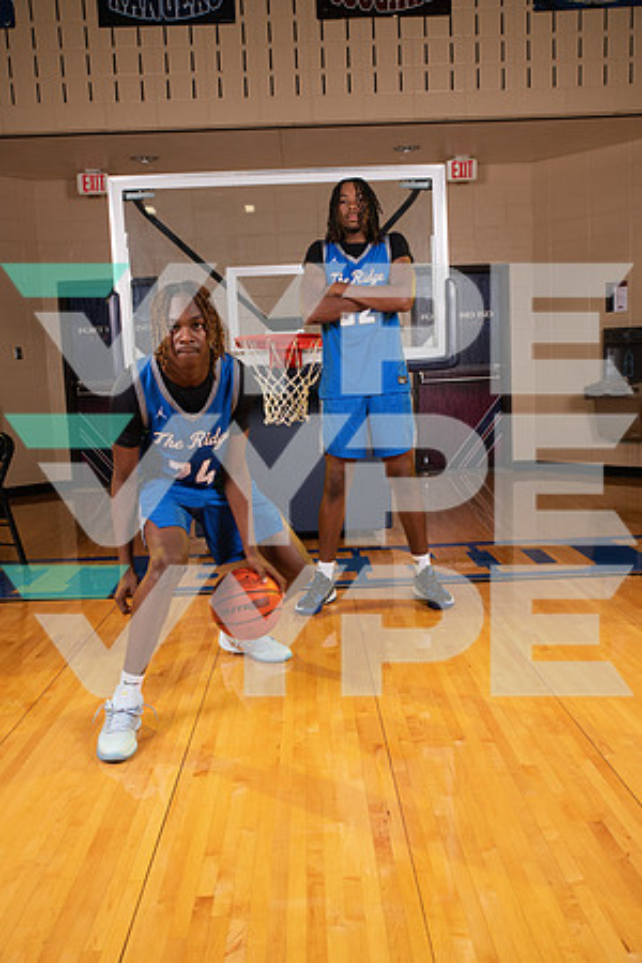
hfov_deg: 41.1
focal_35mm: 32
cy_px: 482
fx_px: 856
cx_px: 321
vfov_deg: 58.7
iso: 320
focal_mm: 32
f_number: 7.1
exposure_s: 1/320
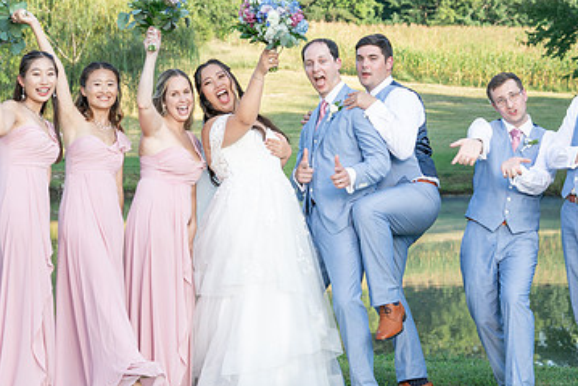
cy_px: 228
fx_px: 1816
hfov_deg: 18.0
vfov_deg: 12.1
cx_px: 377
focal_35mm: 113
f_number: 5.6
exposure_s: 1/200
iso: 250
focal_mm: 70
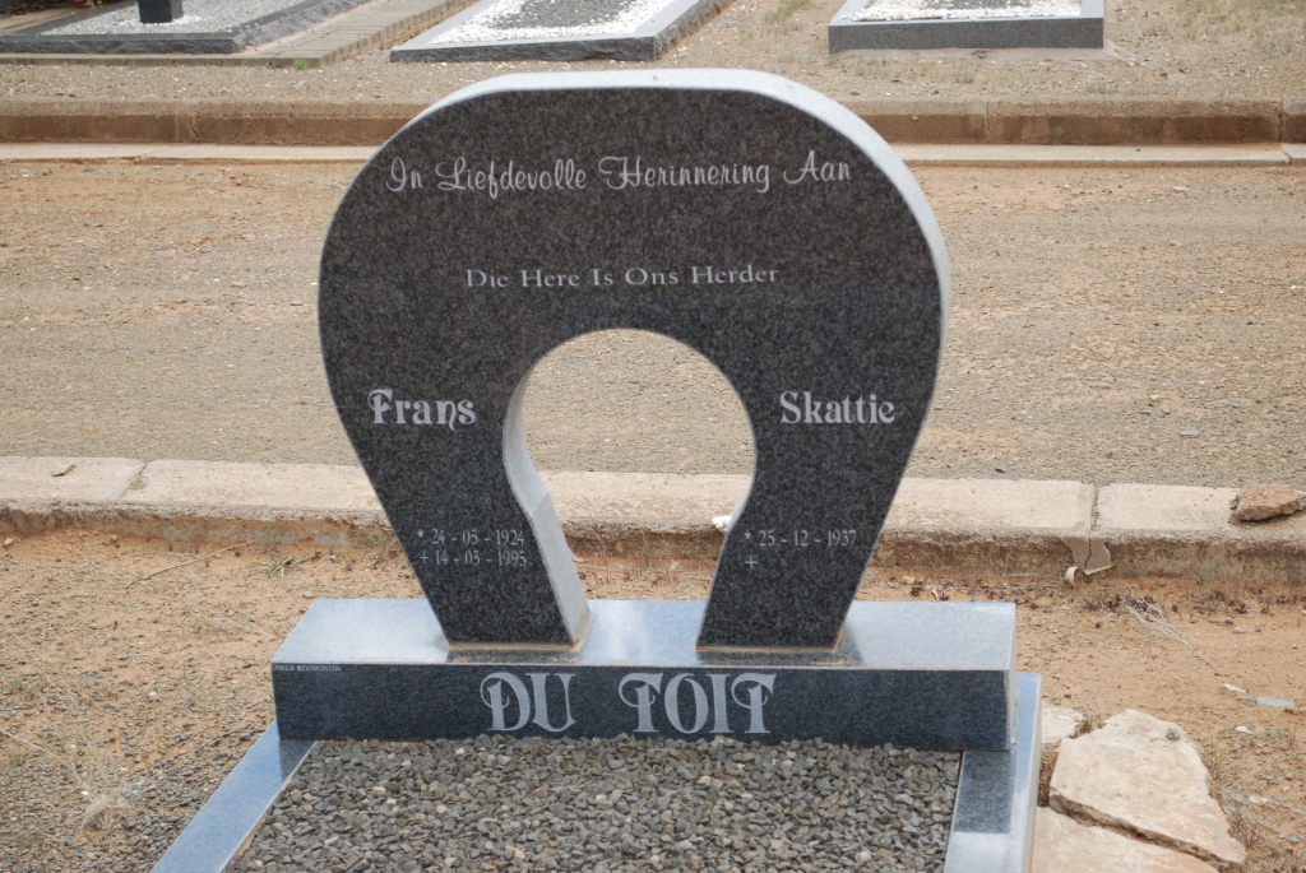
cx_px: 653
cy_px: 436
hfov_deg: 29.2
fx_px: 2506
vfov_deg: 19.8
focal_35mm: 69
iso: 100
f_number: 6.3
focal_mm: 46
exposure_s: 1/160
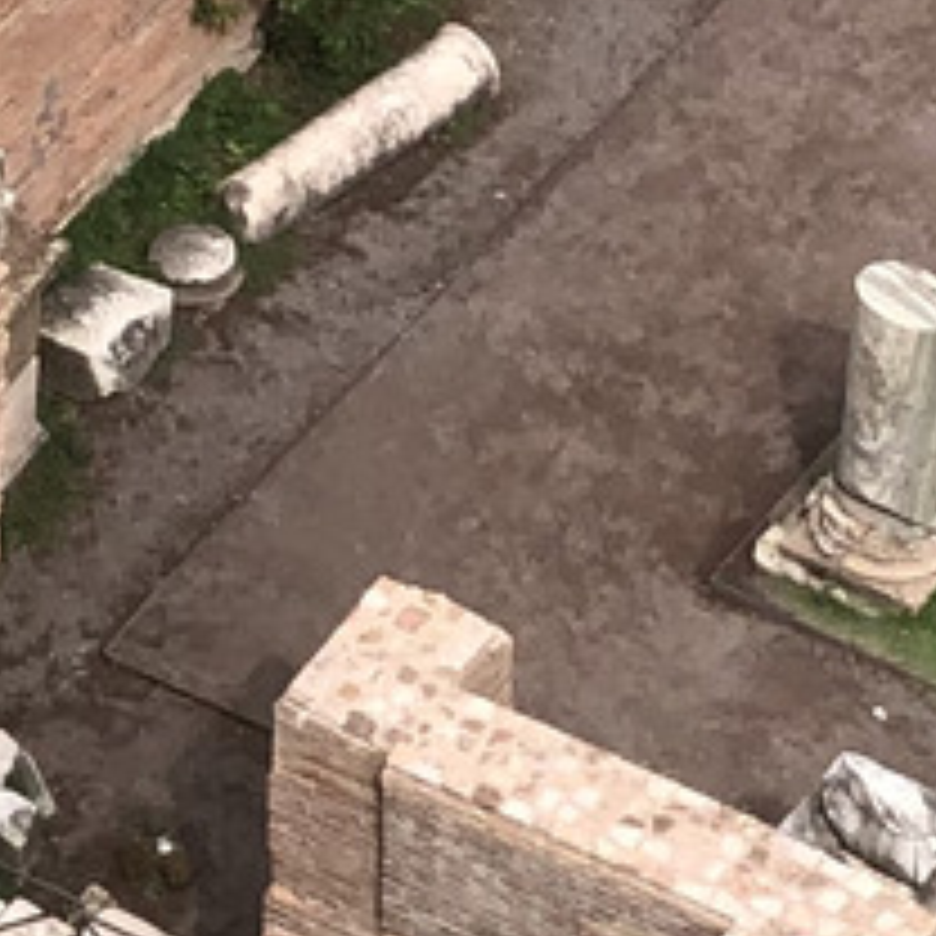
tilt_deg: -35.0
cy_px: -1130
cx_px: -976
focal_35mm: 354
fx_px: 10829
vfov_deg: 4.8
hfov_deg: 4.9
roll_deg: +2.3
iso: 16
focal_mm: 6
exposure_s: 1/694
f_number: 2.4
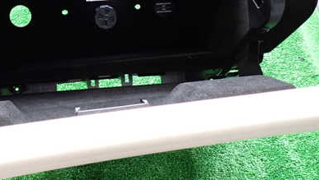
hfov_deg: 46.8
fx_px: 355
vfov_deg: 28.3
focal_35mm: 42
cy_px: 67
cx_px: 84
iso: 250
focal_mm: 4.5
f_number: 2
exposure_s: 1/30
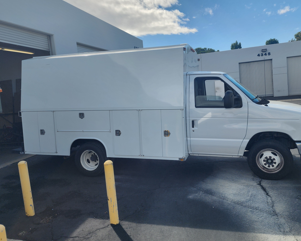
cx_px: 159
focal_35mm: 27
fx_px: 241
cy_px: 108
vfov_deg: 53.1
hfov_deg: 64.0
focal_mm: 6.4
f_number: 1.8
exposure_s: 1/1365
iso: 12
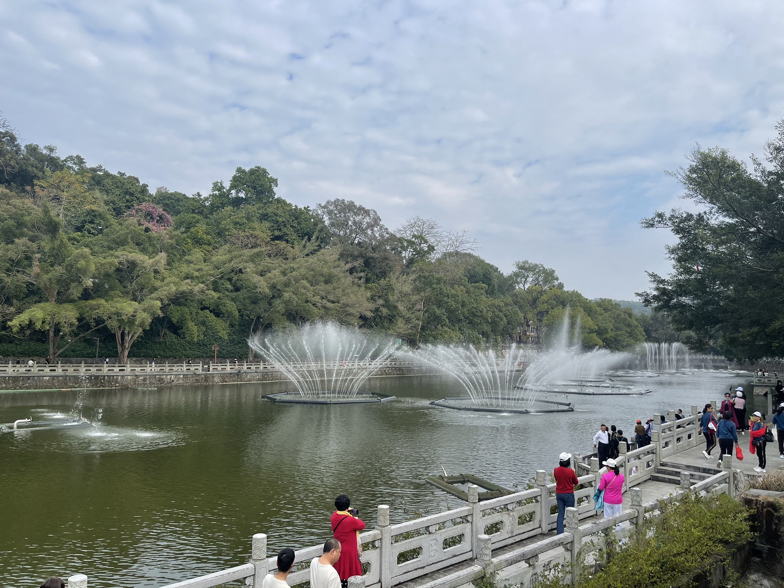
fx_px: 566
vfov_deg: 54.9
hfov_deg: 69.4
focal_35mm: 25
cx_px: 392
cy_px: 294
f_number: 1.6
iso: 32
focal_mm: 5.1
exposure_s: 1/3165
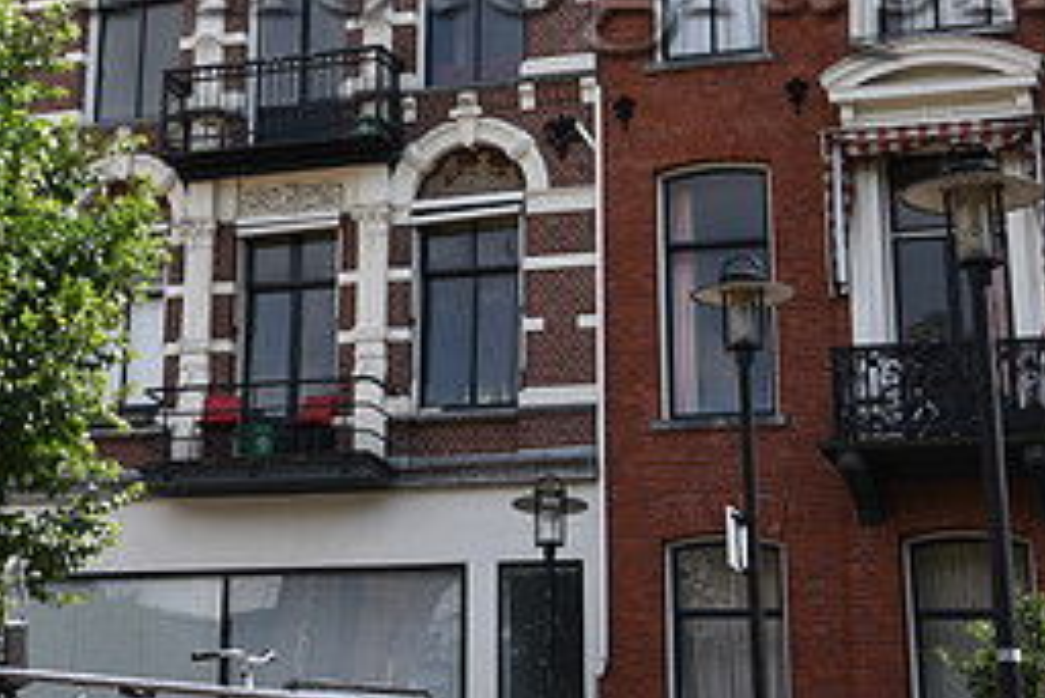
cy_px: -39
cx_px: 69
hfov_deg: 20.9
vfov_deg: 14.1
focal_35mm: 95
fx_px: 2759
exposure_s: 1/400
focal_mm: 42
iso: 360
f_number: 9
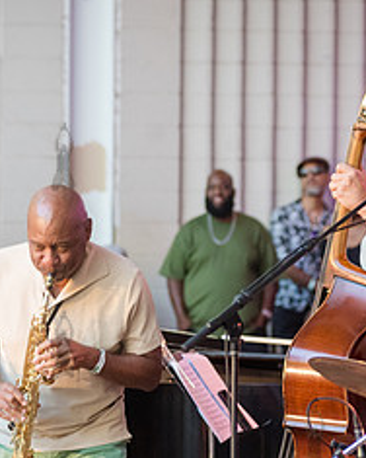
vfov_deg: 7.9
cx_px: 62
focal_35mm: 243
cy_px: 344
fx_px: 3290
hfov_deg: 6.4
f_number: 4
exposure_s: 1/400
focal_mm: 105
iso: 3200
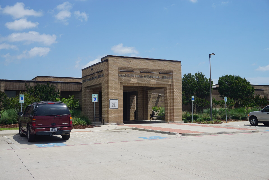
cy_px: 90
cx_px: 134
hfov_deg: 46.4
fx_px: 314
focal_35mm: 42
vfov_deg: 31.9
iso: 100
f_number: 11
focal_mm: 28
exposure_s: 1/200
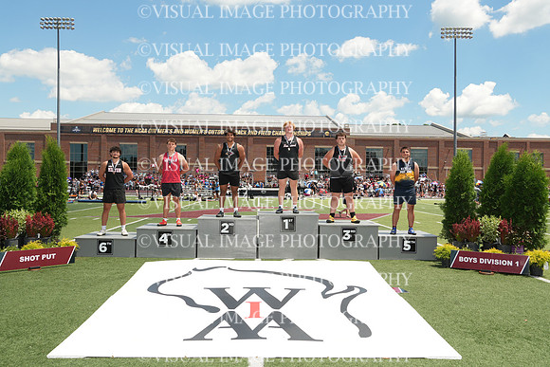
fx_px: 481
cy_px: 184
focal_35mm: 32
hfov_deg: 59.5
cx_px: 275
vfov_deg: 41.7
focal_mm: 21
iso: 100
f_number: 9
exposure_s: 1/160
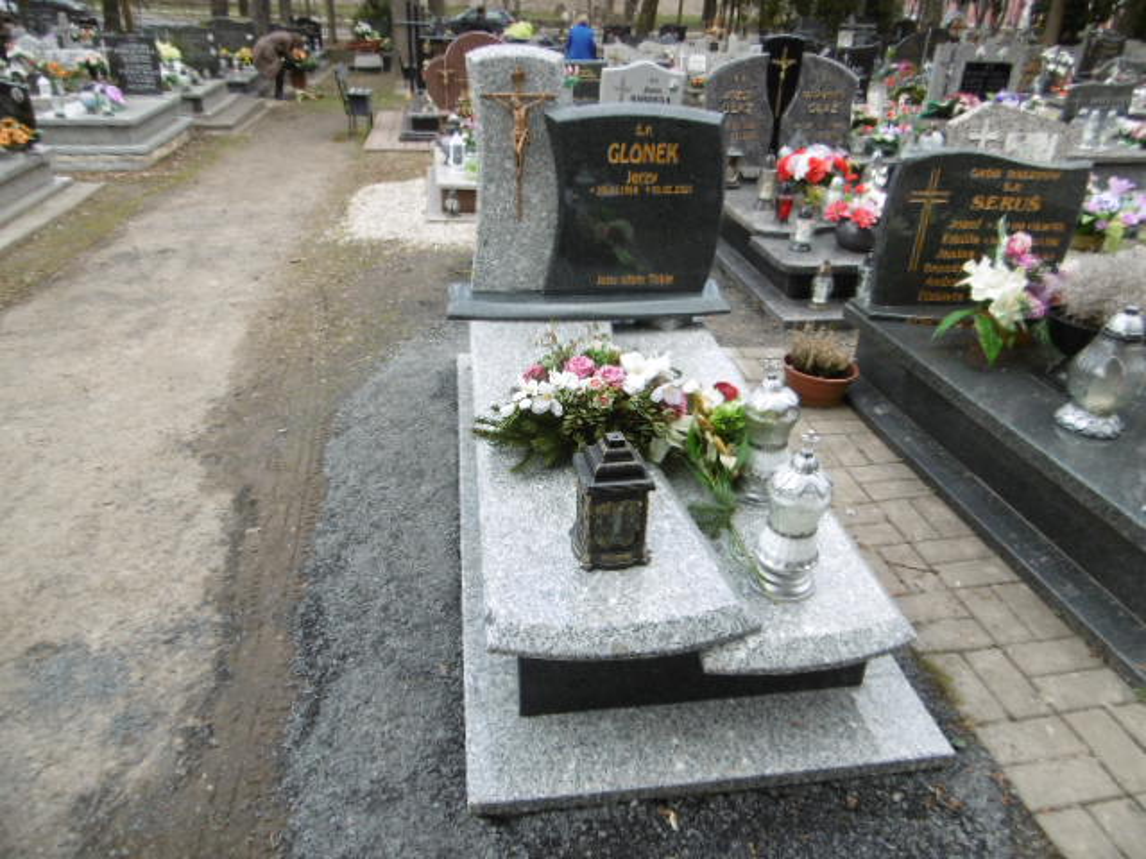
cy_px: 430
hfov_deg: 71.6
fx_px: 795
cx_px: 573
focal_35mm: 24
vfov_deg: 56.8
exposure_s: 1/160
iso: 100
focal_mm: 4.3
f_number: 3.1
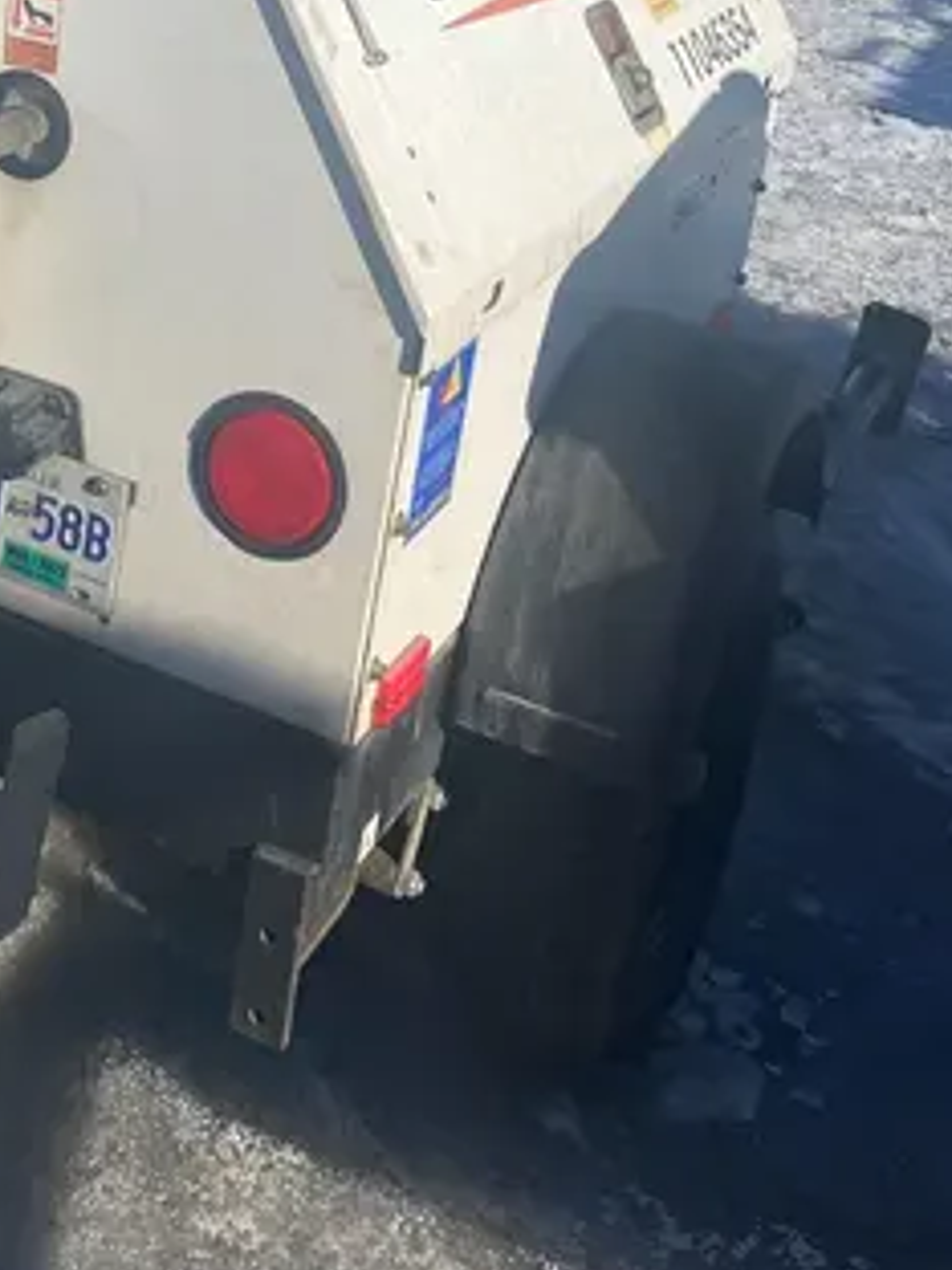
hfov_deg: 23.4
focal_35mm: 61
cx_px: 94
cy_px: 6
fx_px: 2237
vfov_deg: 29.6
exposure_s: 1/4808
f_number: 1.8
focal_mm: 4.25
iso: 32
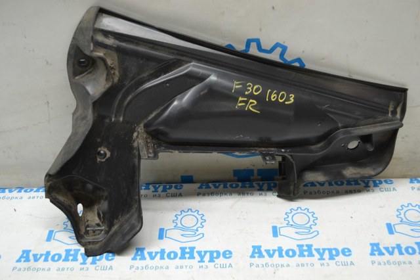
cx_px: 210
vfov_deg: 28.0
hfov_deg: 41.1
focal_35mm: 48
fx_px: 560
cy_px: 140
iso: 500
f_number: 4.8
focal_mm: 32
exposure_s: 1/60
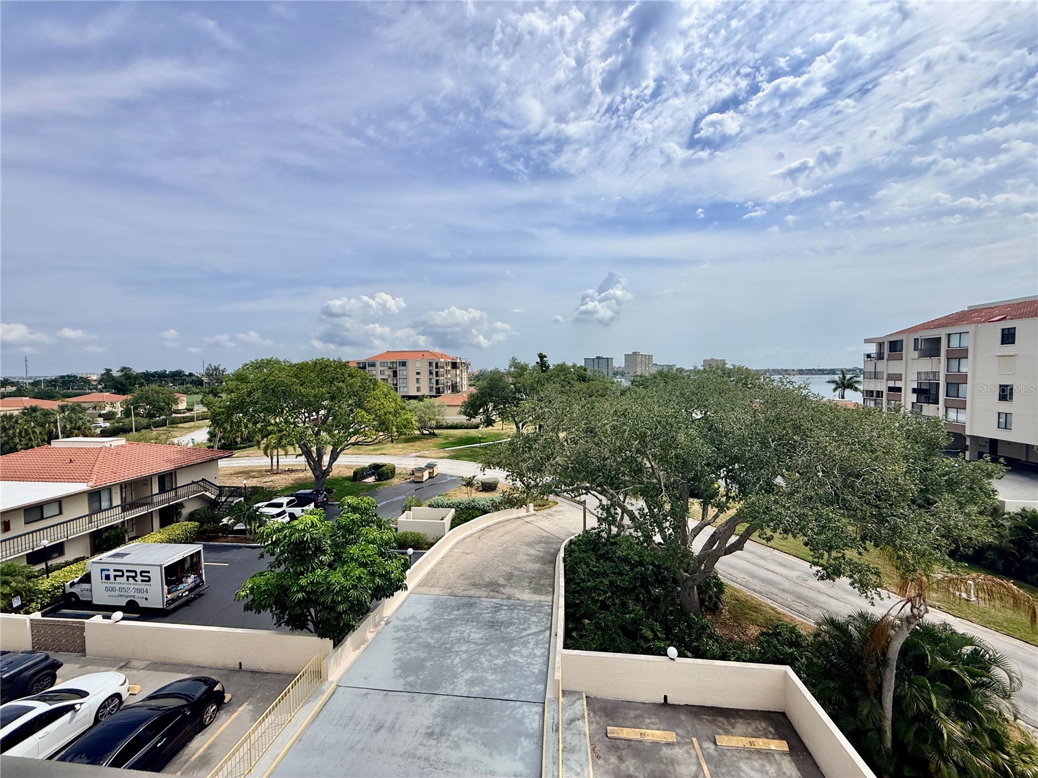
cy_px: 389
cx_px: 519
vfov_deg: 85.7
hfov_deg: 102.1
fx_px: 420
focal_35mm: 14
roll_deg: +1.8
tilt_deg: -1.3
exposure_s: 1/4425
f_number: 2.2
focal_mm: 2.22
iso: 50
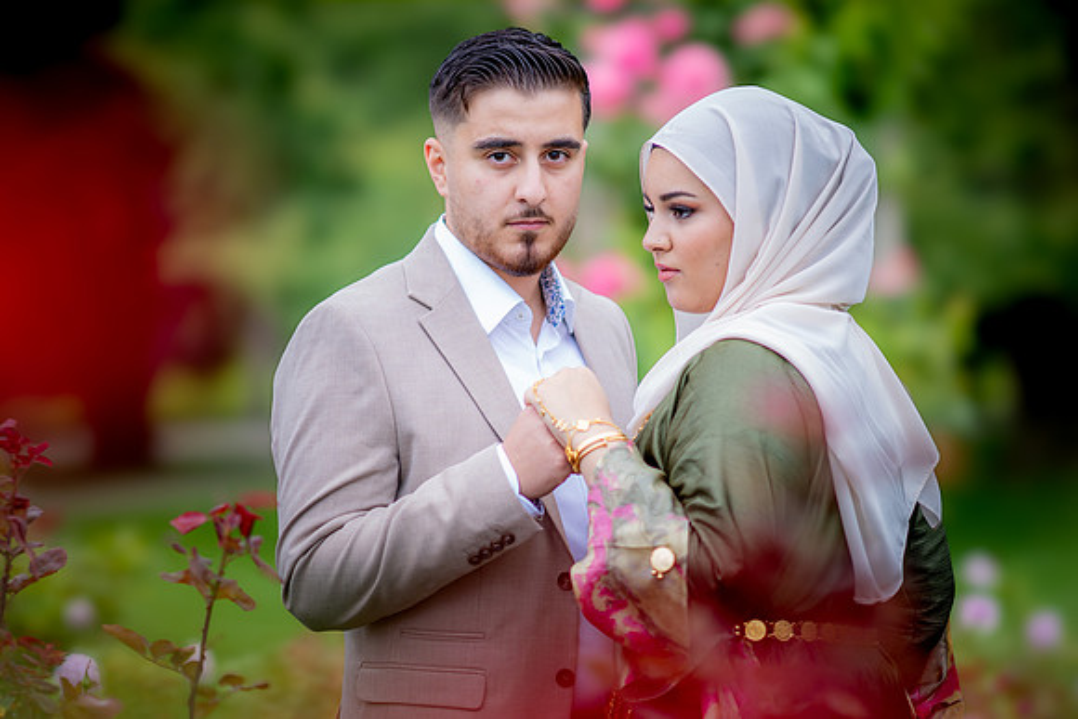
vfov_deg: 10.8
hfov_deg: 16.1
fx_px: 3804
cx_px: 539
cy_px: 360
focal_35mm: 127
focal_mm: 85
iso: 100
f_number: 1.4
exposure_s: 1/1600
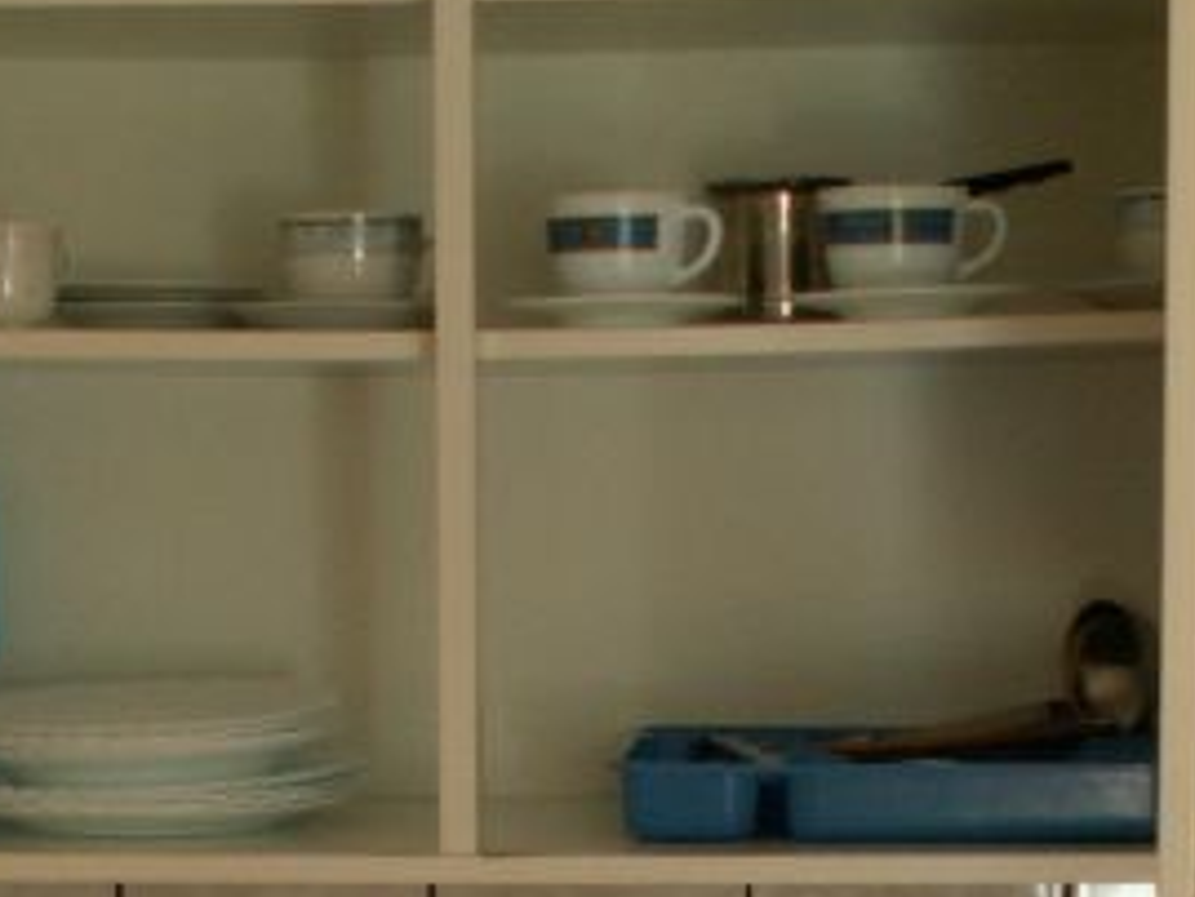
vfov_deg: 13.6
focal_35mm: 104
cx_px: 511
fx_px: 3592
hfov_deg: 18.9
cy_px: 1221
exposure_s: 1/40
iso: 80
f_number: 2.8
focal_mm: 5.86
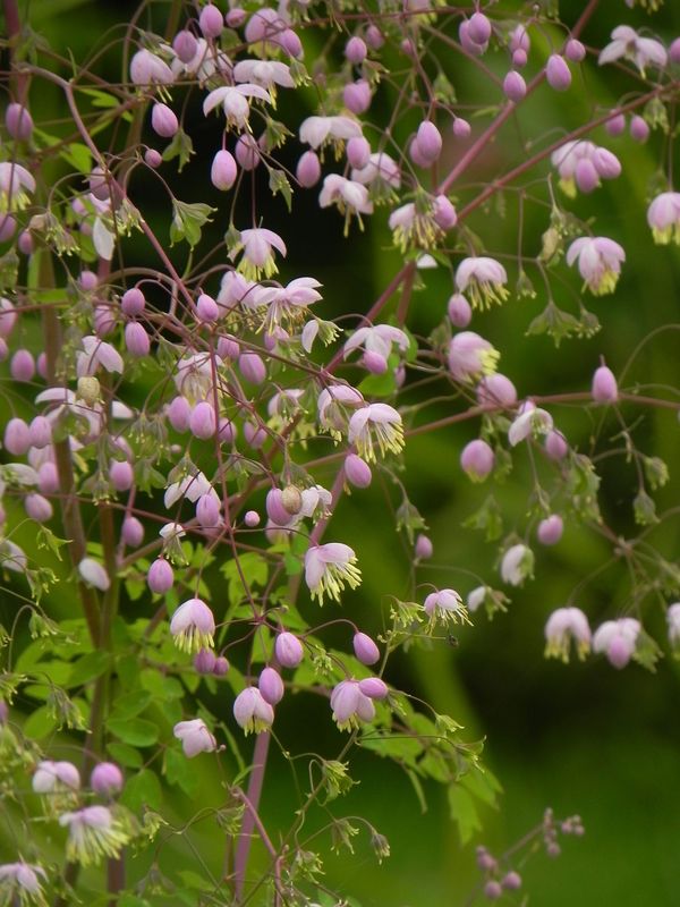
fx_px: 12598
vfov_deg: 4.1
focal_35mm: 481
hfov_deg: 3.1
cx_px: 340
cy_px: 454
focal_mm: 85.6
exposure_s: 1/200
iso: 160
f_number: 5
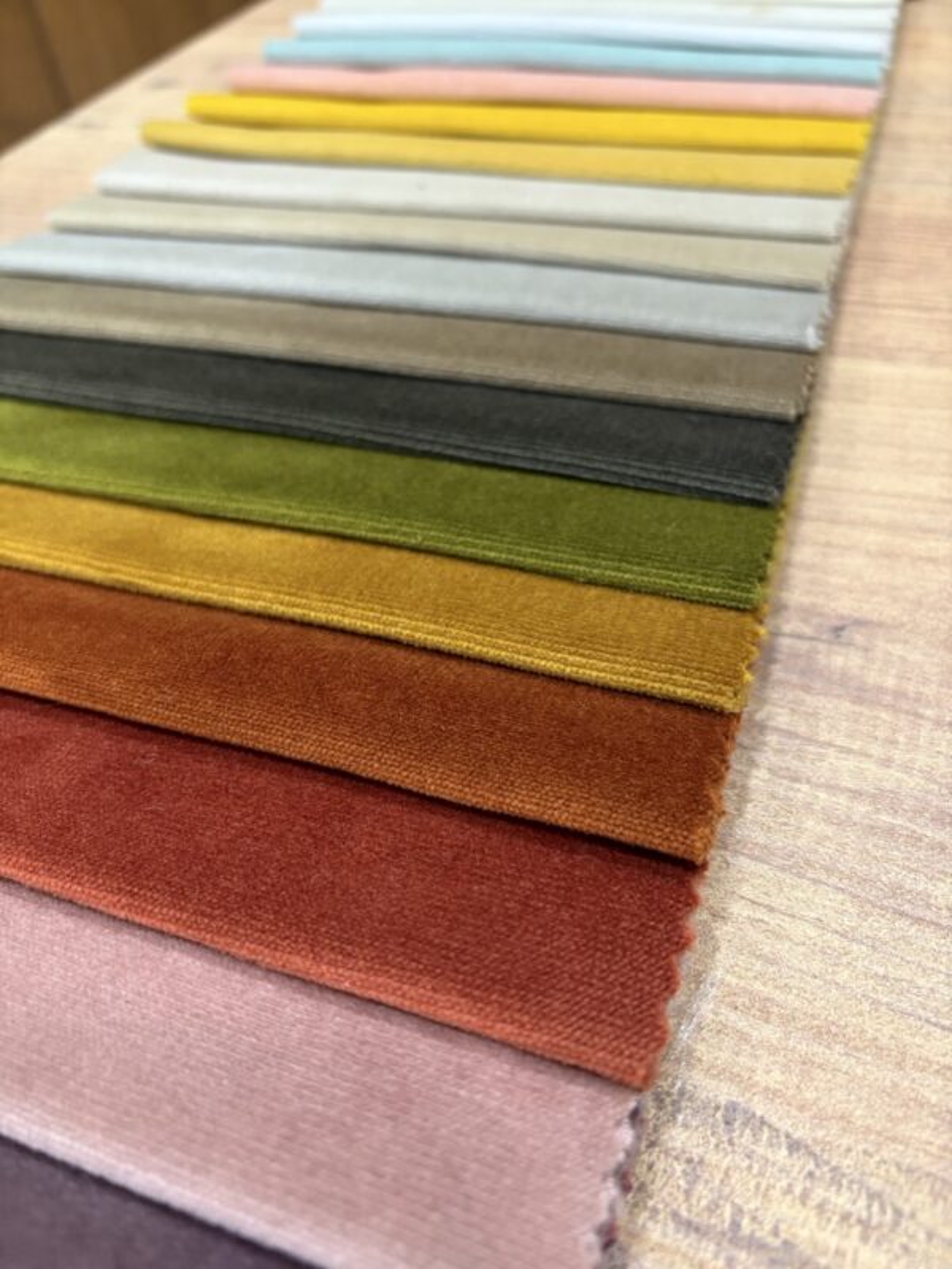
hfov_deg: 53.1
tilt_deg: -46.4
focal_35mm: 26
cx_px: 476
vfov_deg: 67.3
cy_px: 634
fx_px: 953
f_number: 1.6
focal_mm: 5.96
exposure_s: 1/50
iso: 200
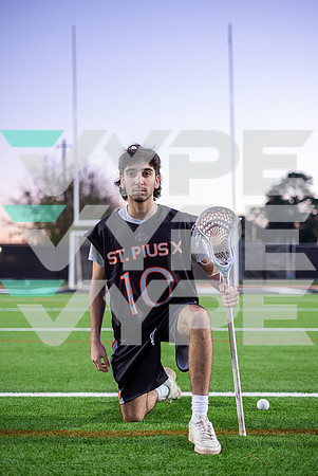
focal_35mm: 50
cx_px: 159
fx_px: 661
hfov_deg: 27.1
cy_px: 238
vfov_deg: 39.6
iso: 800
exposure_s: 1/400
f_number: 1.8
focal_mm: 50
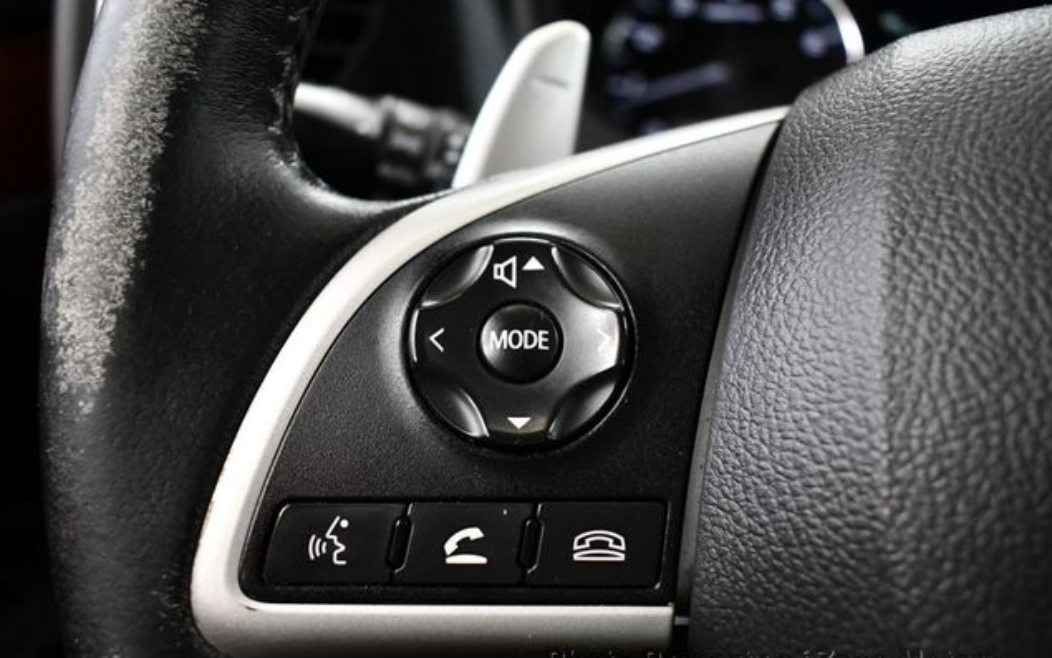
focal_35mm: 37
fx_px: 1061
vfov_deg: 34.4
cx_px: 525
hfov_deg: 52.7
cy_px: 338
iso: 3200
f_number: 3.5
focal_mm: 18
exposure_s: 1/125
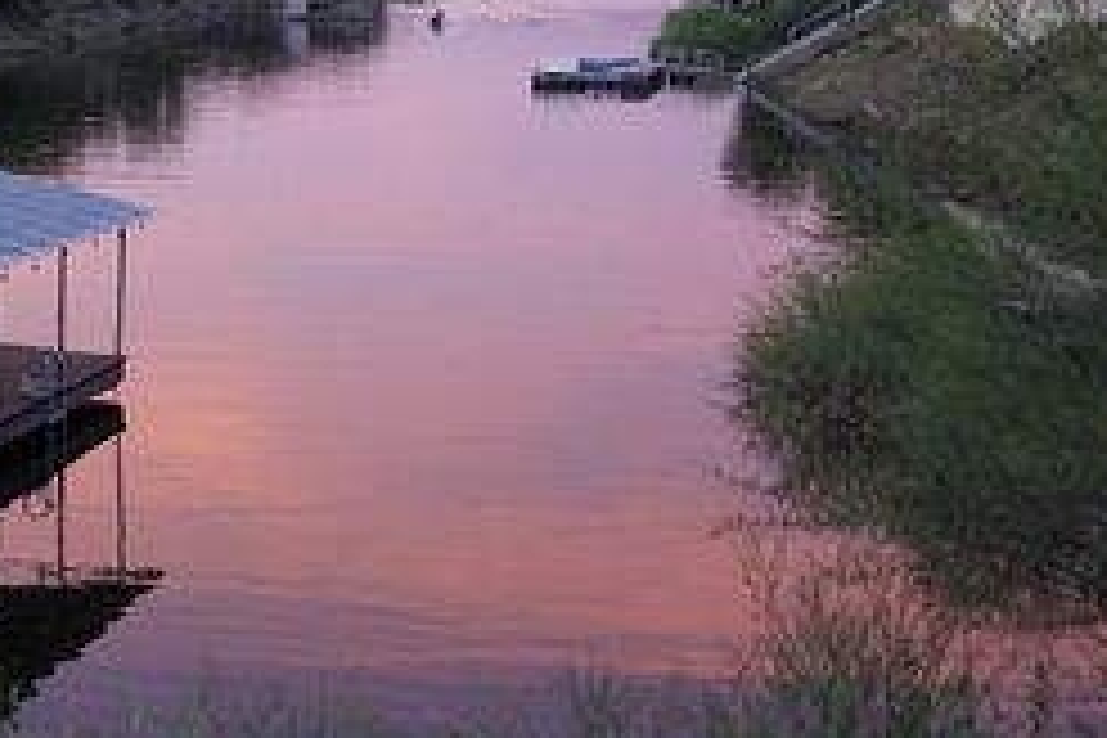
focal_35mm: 63
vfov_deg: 21.2
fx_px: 1937
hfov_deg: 30.6
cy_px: 124
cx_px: 130
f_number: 3.2
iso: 2000
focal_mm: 31
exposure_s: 1/160
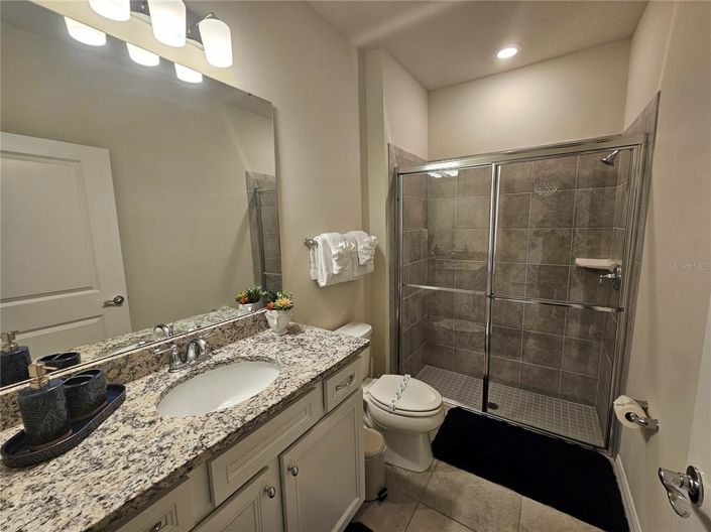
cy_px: 266
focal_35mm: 13
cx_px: 356
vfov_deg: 89.9
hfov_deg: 106.2
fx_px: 267
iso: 100
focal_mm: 2.2
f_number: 2.2
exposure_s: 1/60
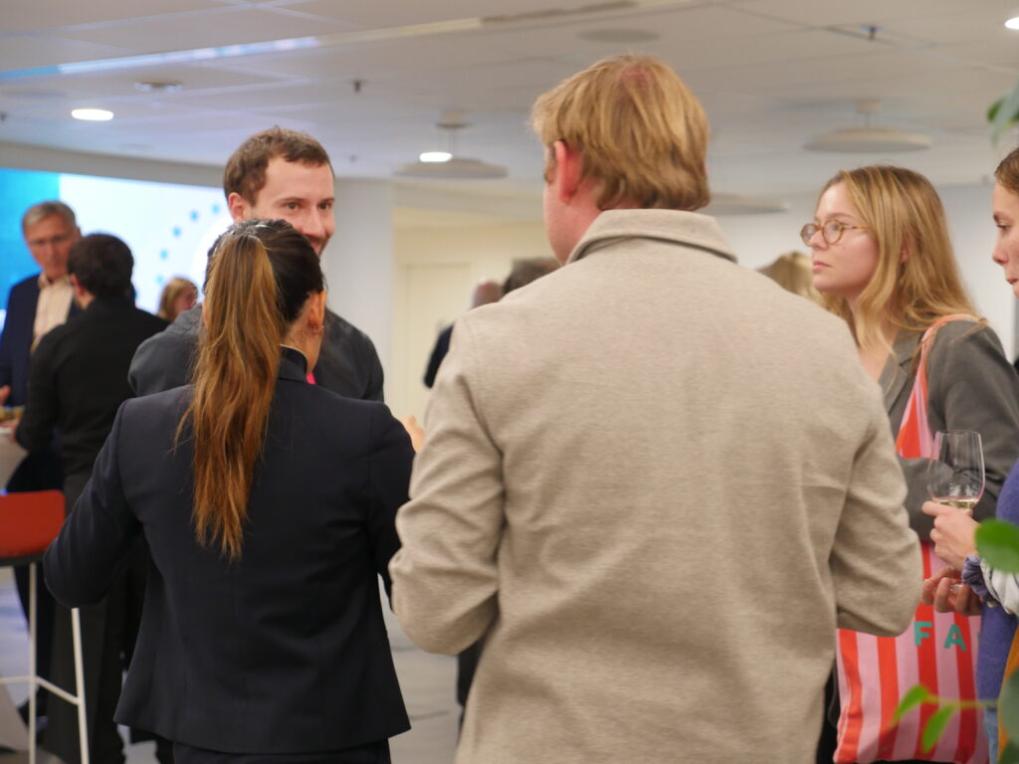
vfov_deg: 21.0
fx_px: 2061
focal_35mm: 70
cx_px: 510
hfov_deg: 27.8
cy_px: 382
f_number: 2.8
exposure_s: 1/80
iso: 1000
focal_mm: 35
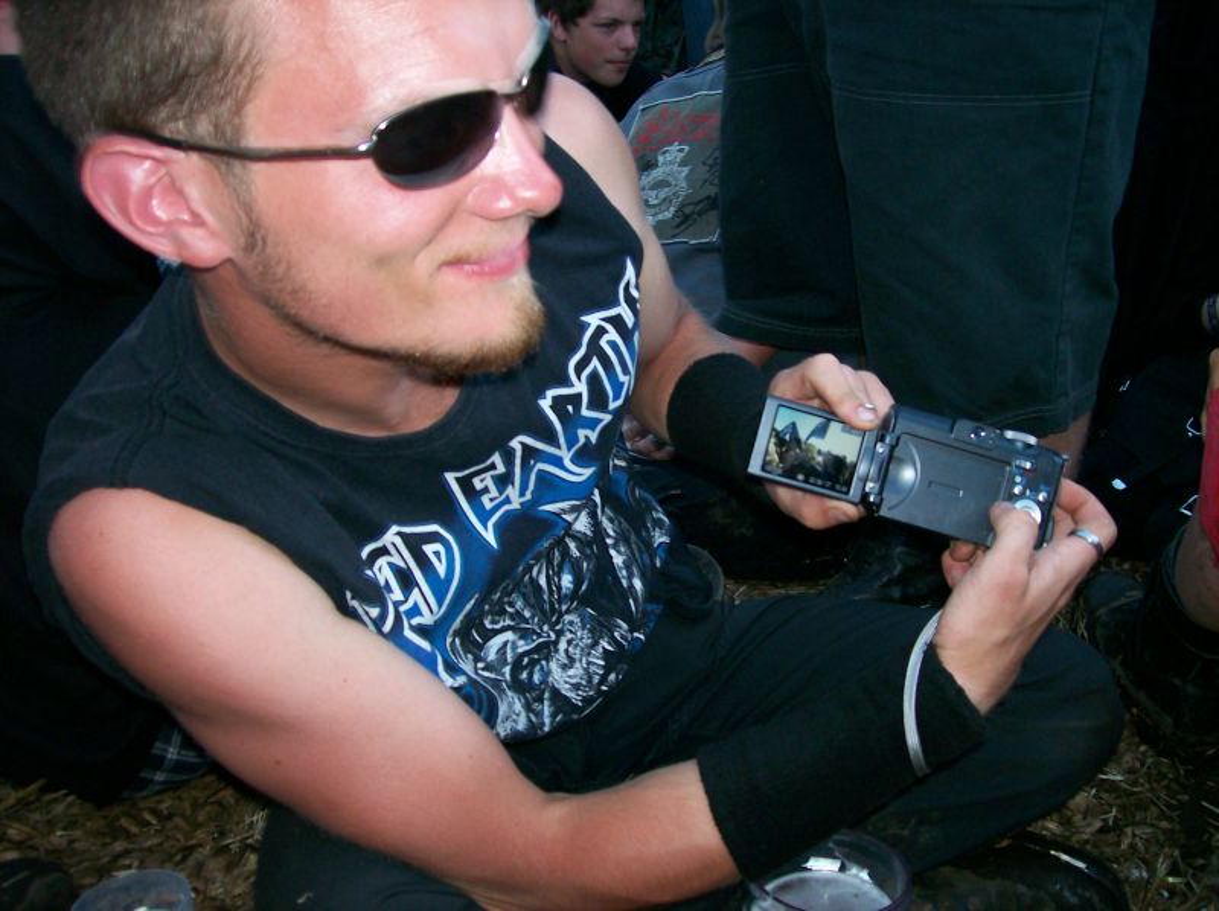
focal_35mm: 36
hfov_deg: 51.4
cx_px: 610
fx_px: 1266
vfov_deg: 39.6
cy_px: 456
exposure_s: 1/64
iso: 80
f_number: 2.7
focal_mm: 6
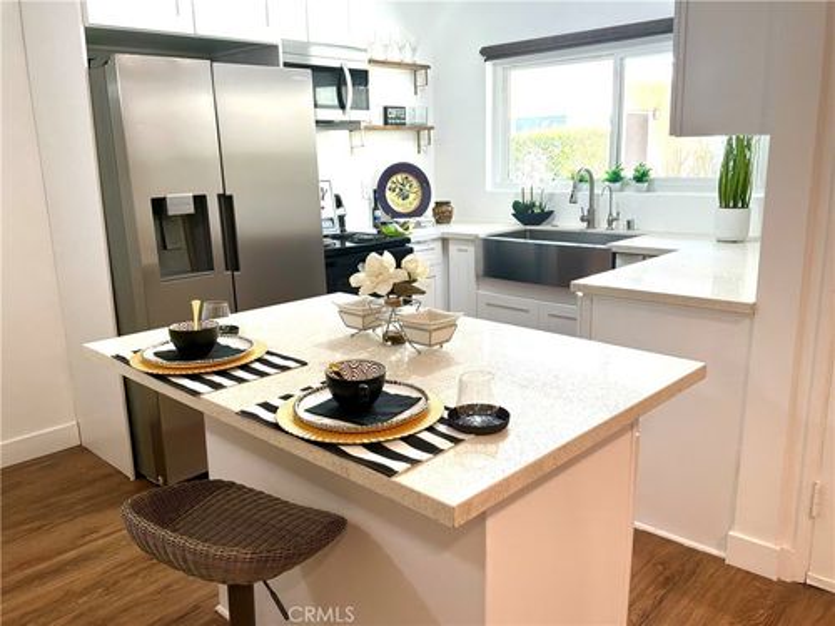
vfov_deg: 49.7
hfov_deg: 63.4
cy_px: 313
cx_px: 418
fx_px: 675
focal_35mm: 28
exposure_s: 1/60
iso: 64
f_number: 1.8
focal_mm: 3
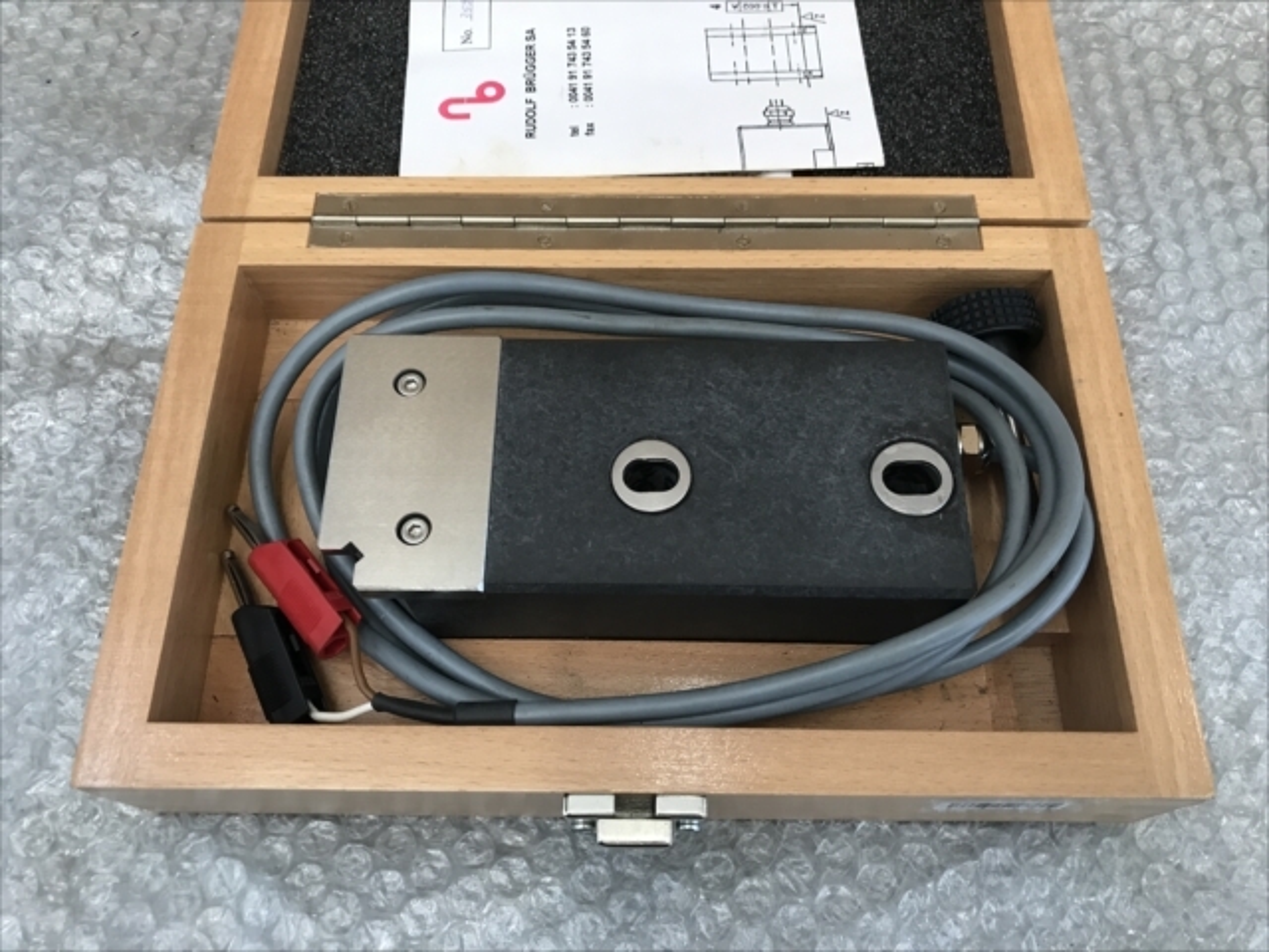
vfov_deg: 49.7
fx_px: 1026
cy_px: 476
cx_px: 634
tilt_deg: -66.8
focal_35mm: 28
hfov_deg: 63.4
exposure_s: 1/30
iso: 32
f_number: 1.8
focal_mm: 3.99
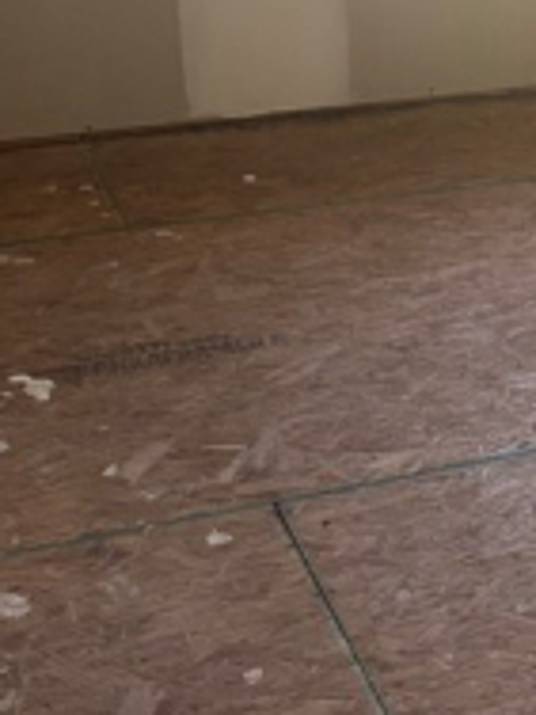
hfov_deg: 15.2
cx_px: 737
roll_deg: -1.8
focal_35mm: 92
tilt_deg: -12.5
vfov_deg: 20.6
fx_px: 1899
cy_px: -13
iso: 200
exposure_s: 1/60
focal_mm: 5.96
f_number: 1.6
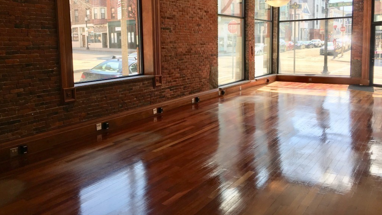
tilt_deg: -4.8
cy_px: 77
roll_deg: +1.4
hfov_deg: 61.0
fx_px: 324
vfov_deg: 36.4
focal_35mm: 32
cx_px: 191
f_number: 2.2
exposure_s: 1/287
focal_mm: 4.15
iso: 25
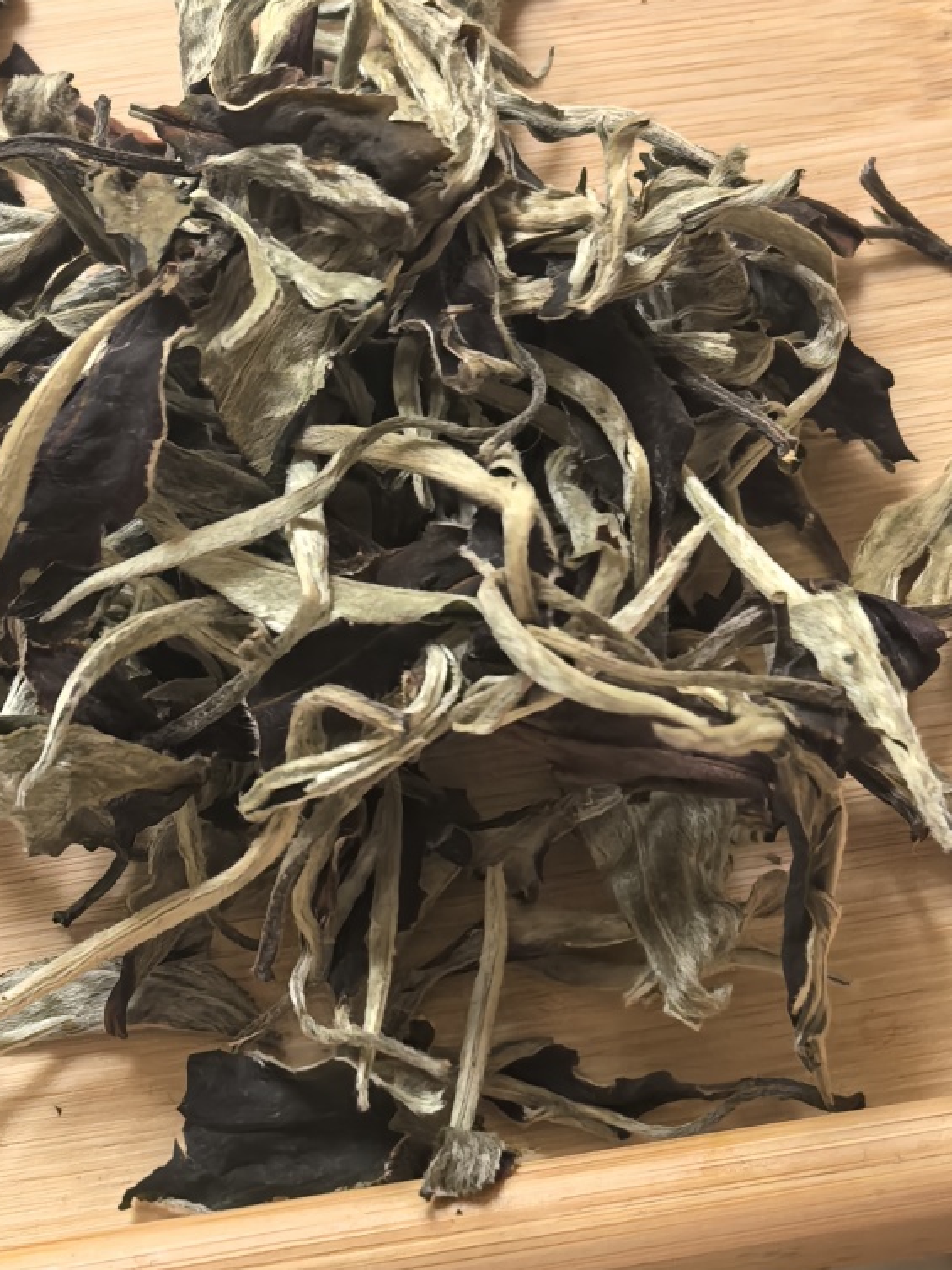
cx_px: 357
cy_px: 647
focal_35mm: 119
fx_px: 4362
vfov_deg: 16.5
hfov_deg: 12.4
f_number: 2
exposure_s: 1/333
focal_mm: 8.5
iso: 800
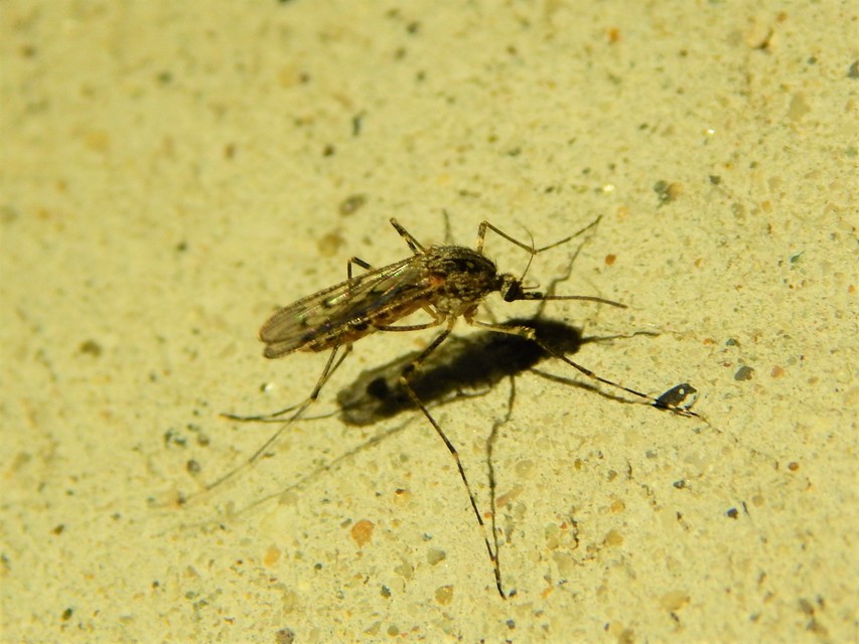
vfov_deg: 17.4
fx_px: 2110
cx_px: 430
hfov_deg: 23.0
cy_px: 322
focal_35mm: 85
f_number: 4.3
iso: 180
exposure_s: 1/30
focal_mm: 15.3
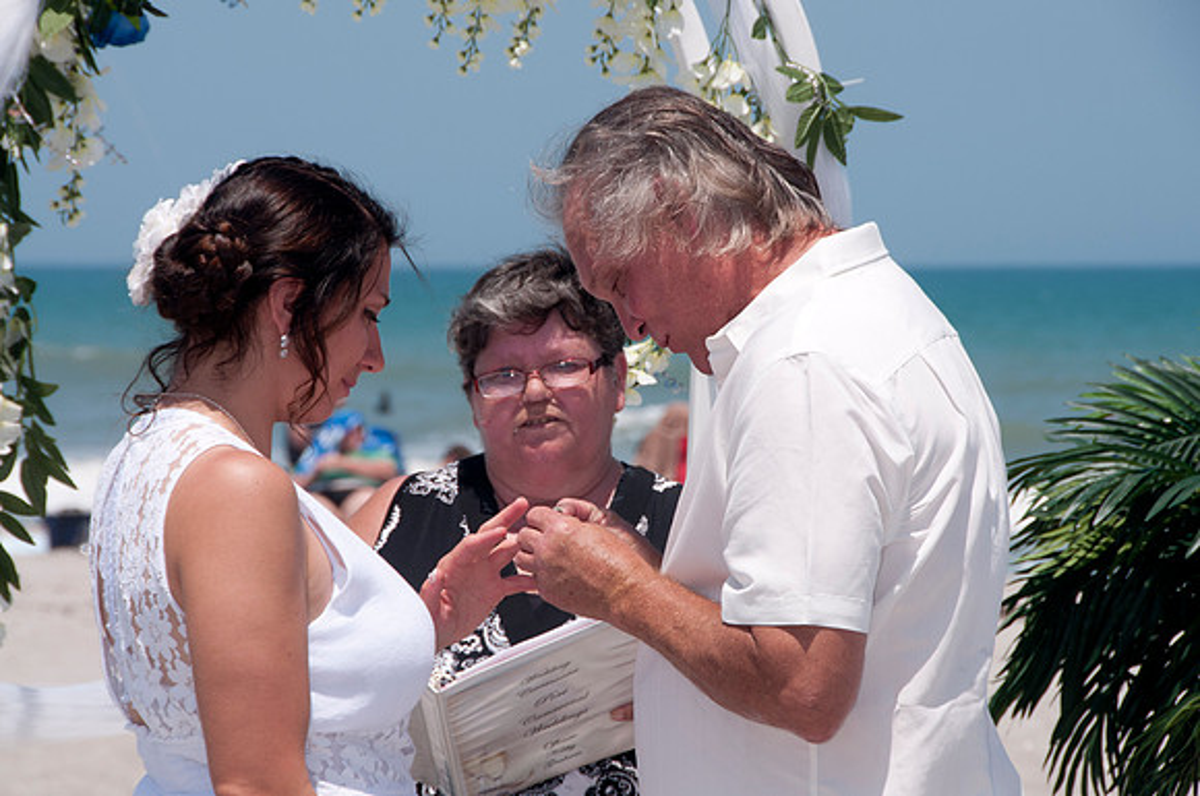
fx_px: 7489
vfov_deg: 6.1
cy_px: 398
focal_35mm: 225
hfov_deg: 9.2
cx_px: 600
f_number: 13
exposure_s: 1/250
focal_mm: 150
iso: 100
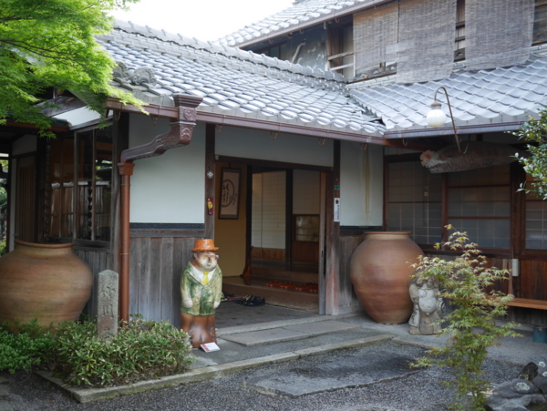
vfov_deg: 36.0
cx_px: 274
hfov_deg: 46.8
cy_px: 206
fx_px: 633
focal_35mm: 40
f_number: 2
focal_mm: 20
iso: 200
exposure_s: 1/160
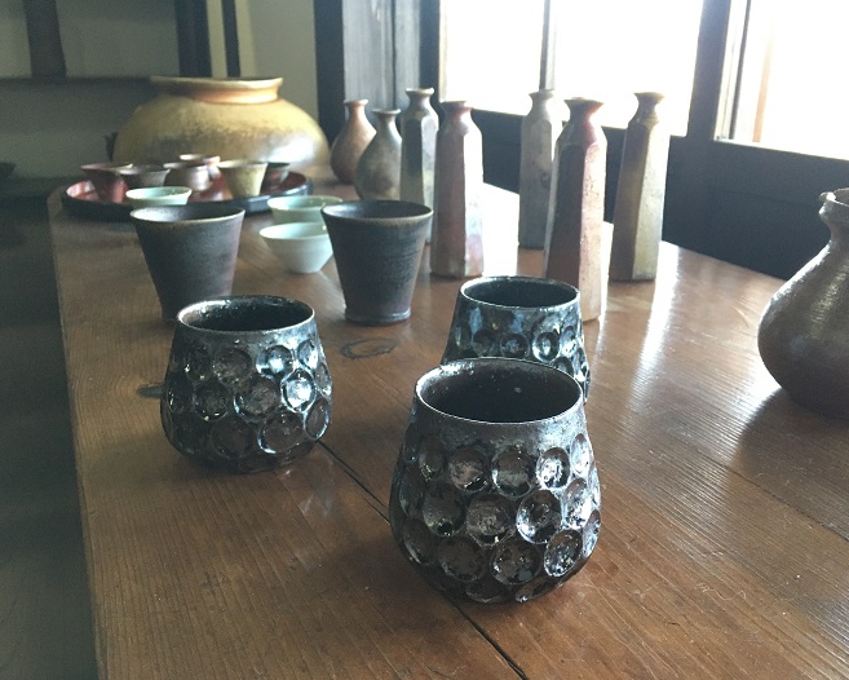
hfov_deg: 57.2
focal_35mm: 31
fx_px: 779
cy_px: 336
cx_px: 438
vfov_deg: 47.1
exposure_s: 1/30
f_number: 2.2
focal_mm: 4.15
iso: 160
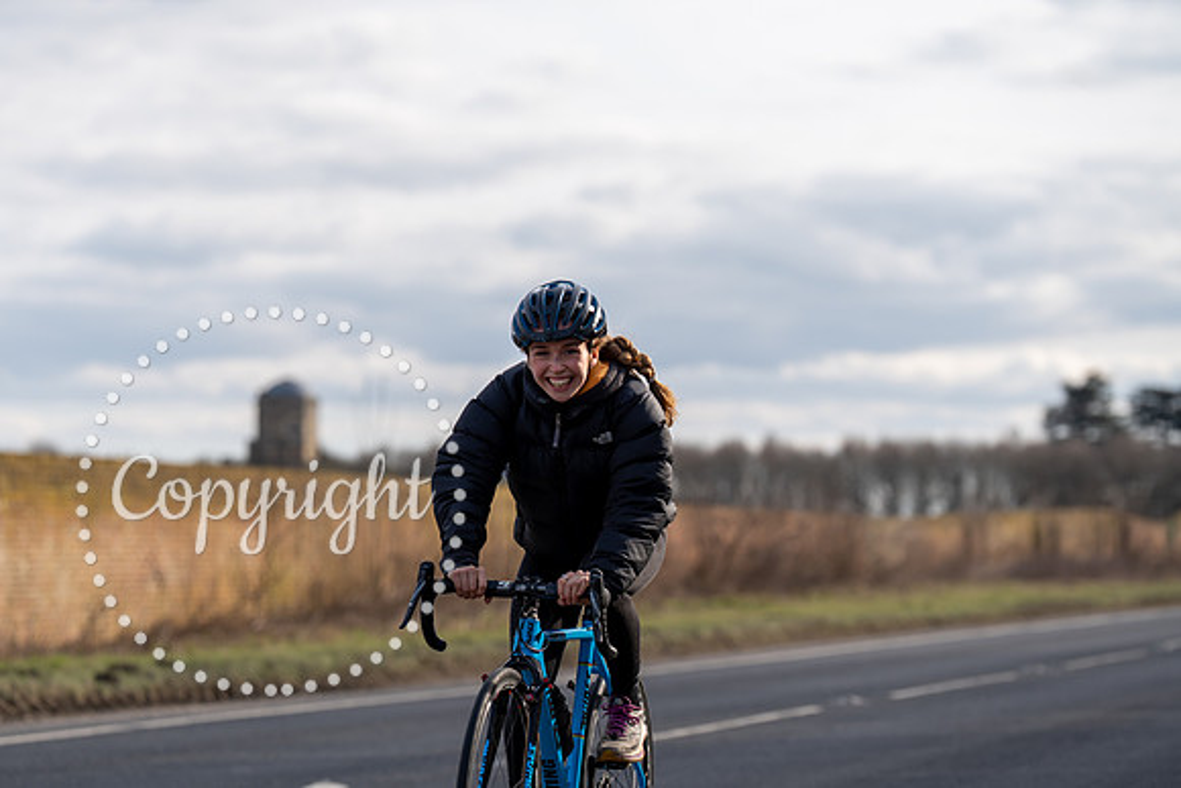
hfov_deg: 15.1
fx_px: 4462
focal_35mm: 136
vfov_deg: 10.1
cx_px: 590
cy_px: 394
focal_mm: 136
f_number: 4
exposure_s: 1/800
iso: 100
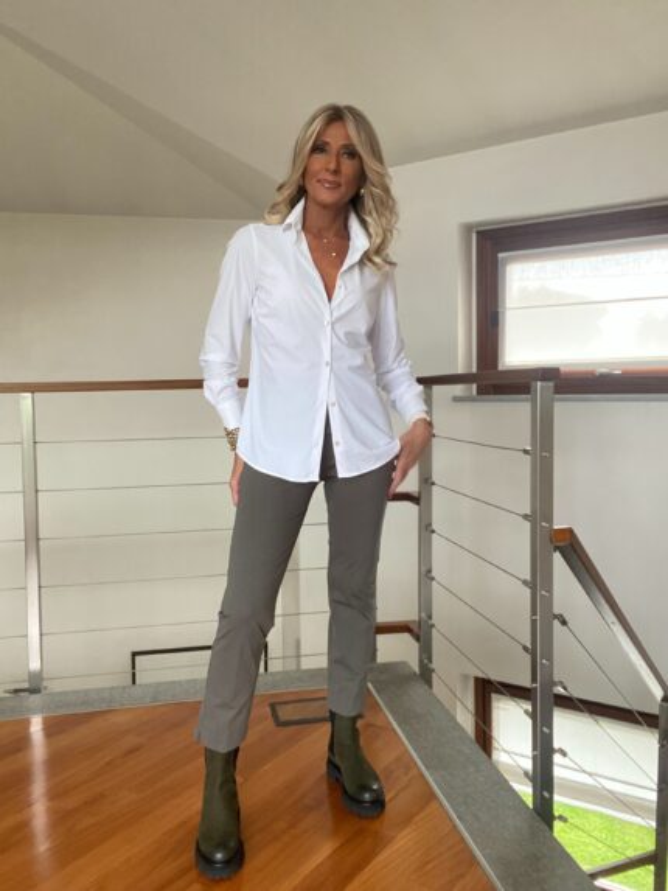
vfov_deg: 60.0
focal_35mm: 30
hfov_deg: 46.8
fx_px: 772
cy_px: 446
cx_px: 334
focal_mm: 2.71
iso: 250
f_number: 2.2
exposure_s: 1/60
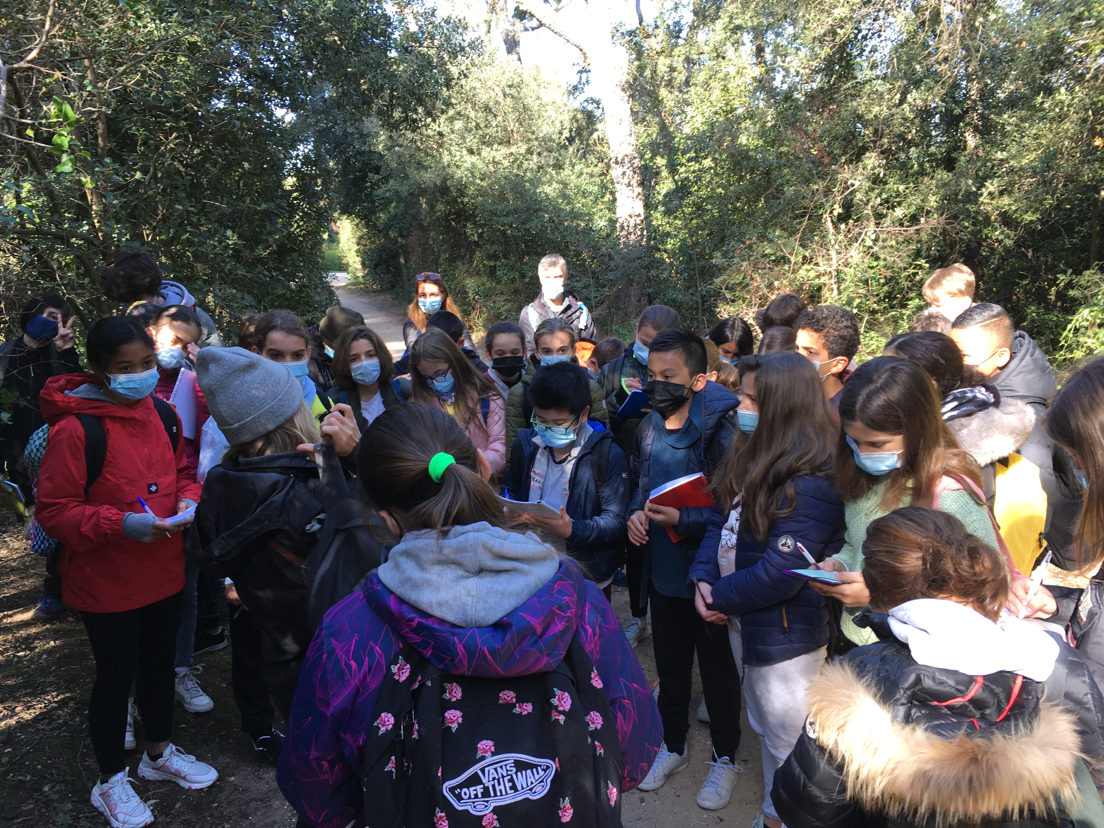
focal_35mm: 29
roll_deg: +2.3
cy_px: 414
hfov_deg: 61.7
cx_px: 552
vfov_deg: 48.2
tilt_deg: -11.8
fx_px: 925
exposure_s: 1/100
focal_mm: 4.15
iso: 32
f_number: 2.2
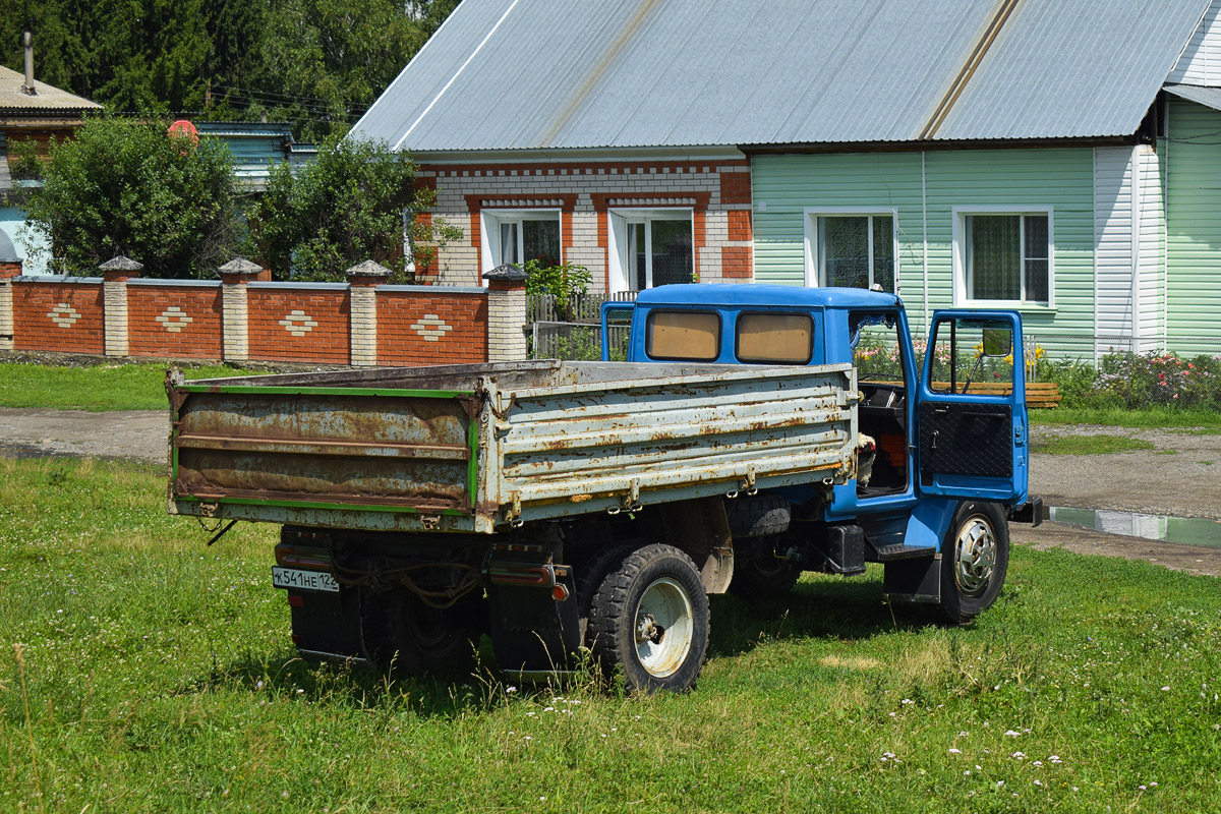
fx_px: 2340
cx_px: 610
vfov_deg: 19.7
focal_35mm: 69
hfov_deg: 29.2
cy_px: 407
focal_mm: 46
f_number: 6.3
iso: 200
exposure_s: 1/1250
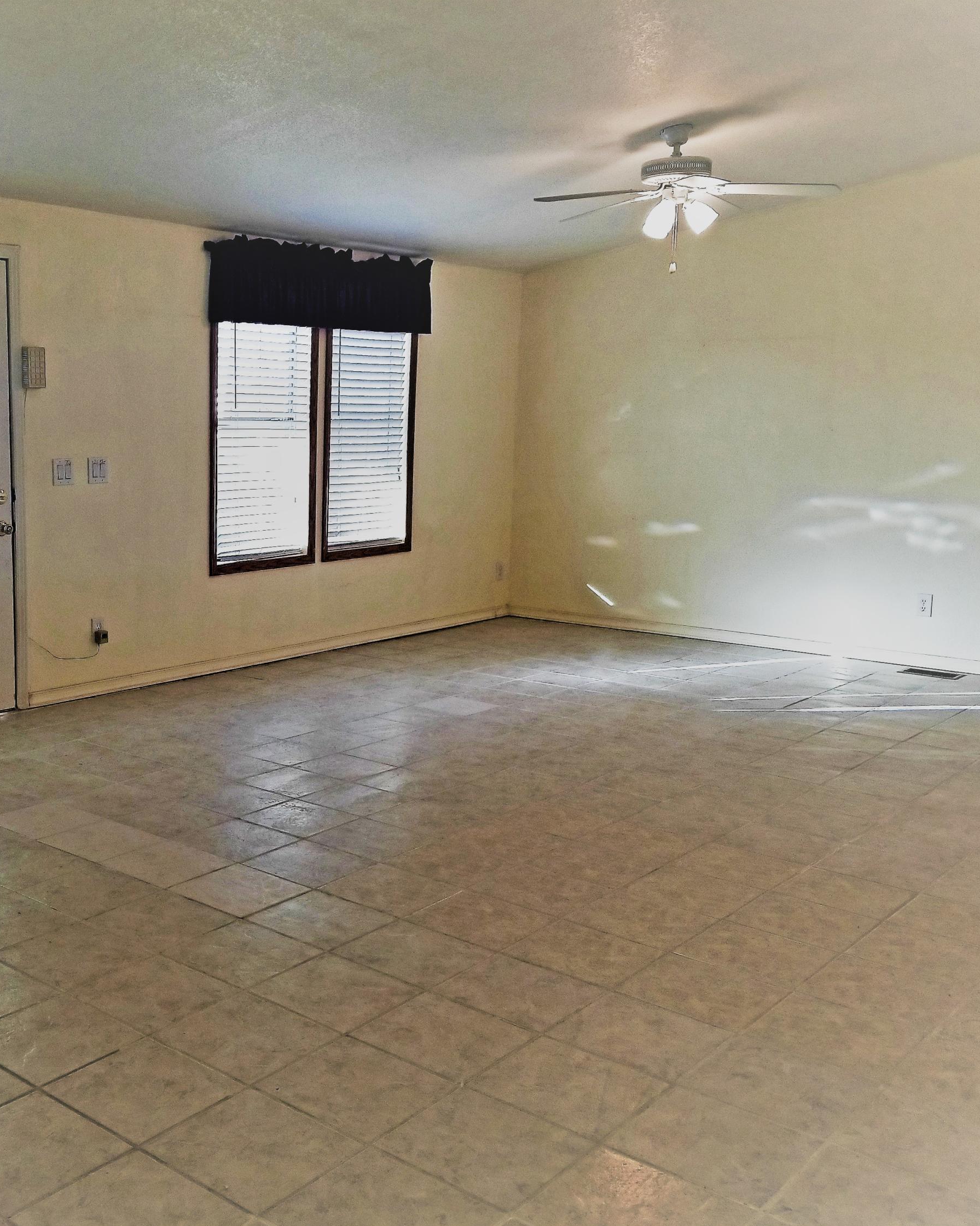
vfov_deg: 52.8
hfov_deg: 42.0
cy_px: 613
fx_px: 1233
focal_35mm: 34
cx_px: 238
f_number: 1.7
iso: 64
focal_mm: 4.25
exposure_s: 1/120
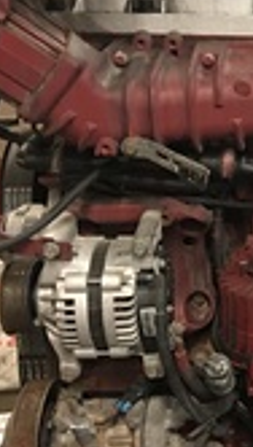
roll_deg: +0.8
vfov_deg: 27.8
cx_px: 420
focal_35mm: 76
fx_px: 902
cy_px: 215
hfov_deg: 14.5
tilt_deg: -30.5
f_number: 2.2
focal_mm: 4.15
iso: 100
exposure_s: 1/4
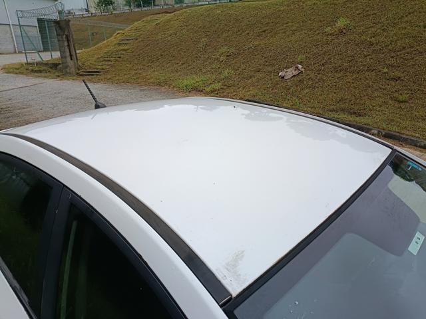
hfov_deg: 67.3
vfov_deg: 53.1
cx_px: 213
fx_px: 320
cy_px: 160
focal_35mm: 26
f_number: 1.8
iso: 149
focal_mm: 4.81
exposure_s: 1/468
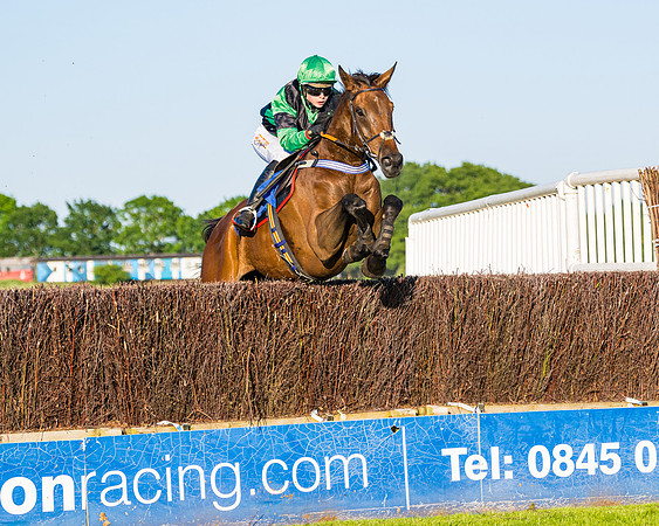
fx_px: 3411
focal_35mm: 175
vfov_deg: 8.8
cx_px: 414
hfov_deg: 11.0
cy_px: 256
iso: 400
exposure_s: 1/2500
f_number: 4
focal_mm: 110
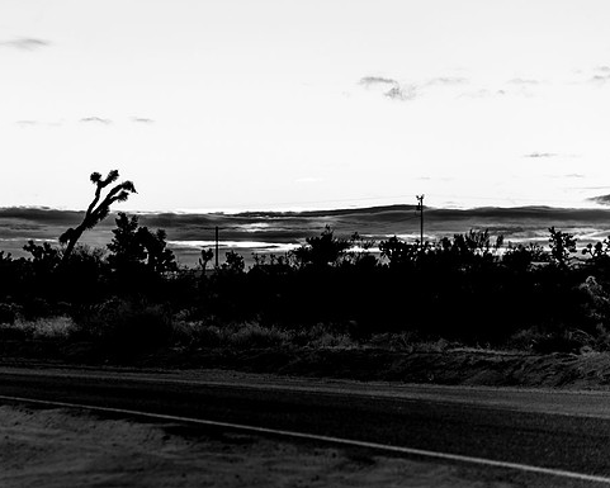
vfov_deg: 13.9
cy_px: 244
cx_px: 251
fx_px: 2004
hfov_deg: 17.3
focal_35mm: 111
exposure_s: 1/640
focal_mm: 98
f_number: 4
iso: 100
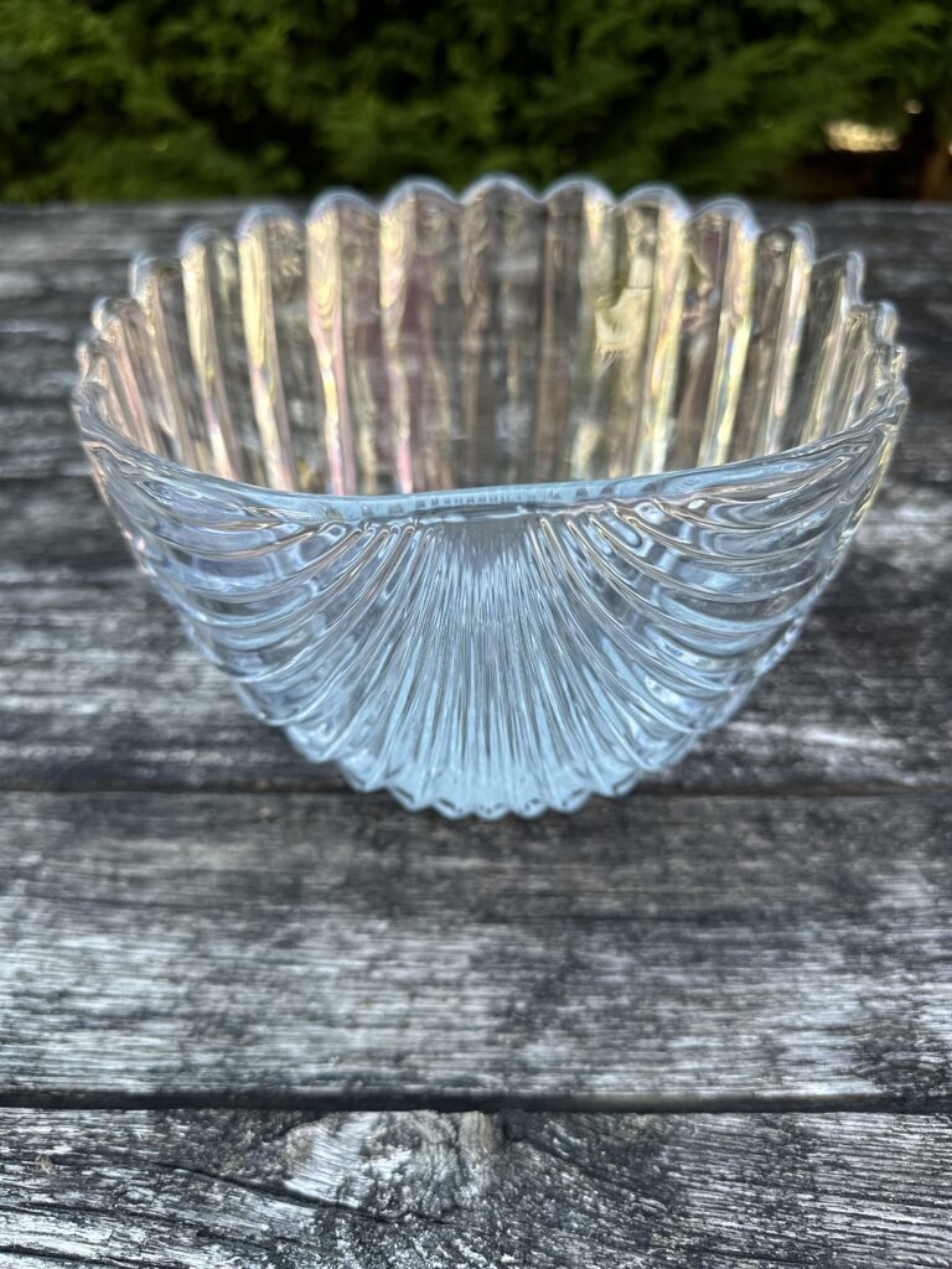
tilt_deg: -35.9
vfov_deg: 71.6
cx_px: 476
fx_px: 880
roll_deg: +0.9
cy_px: 634
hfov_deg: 56.8
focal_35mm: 24
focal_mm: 6.86
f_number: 1.78
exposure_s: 1/404
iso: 80
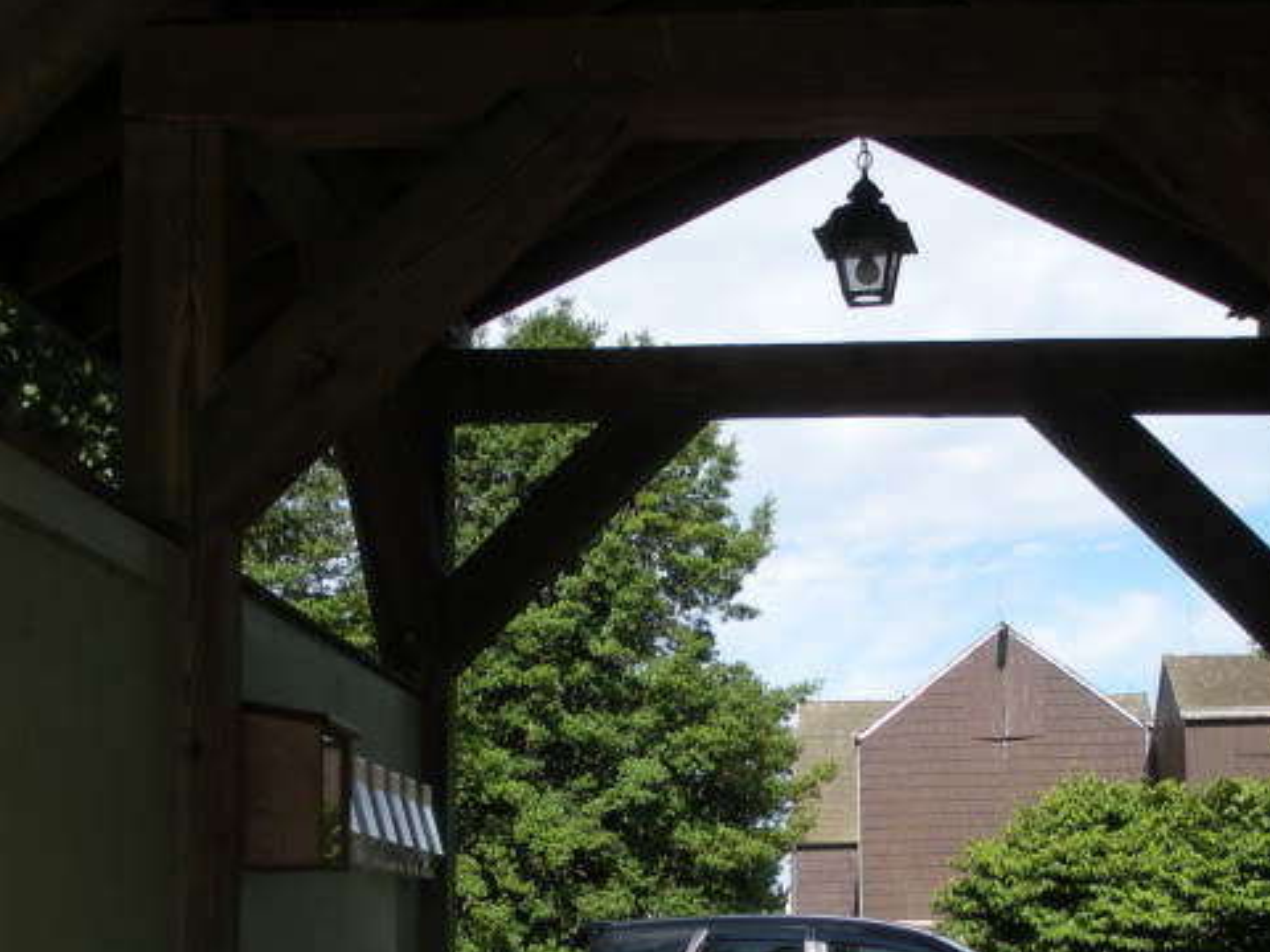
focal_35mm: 60
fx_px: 2201
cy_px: 738
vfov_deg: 24.1
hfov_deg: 32.0
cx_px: 802
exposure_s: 1/425
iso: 64
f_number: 3.5
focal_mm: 6.3
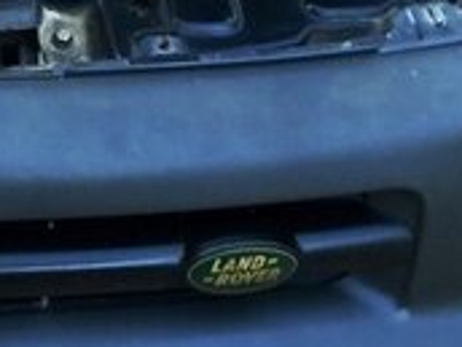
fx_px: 1335
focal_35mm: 100
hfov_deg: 18.8
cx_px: -62
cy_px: -44
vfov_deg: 14.4
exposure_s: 1/30
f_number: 3.2
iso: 200
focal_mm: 4.6
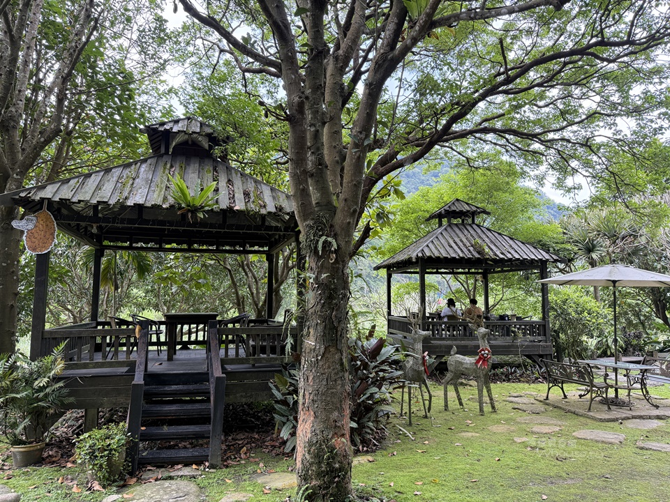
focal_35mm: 24
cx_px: 335
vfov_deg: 56.8
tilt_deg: +7.1
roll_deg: -0.5
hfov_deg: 71.6
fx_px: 465
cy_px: 251
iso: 200
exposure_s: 1/209
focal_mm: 6.76
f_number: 1.78
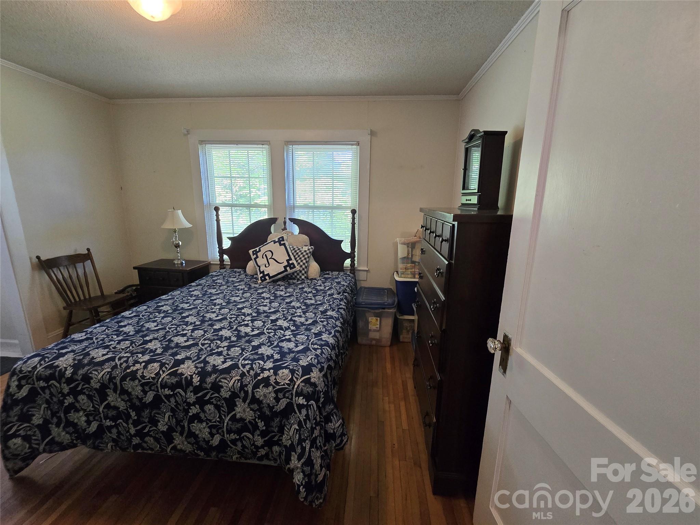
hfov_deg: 106.2
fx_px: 263
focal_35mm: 13
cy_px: 262
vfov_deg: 89.9
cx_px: 350
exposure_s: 1/60
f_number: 2.2
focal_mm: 2.2
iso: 500
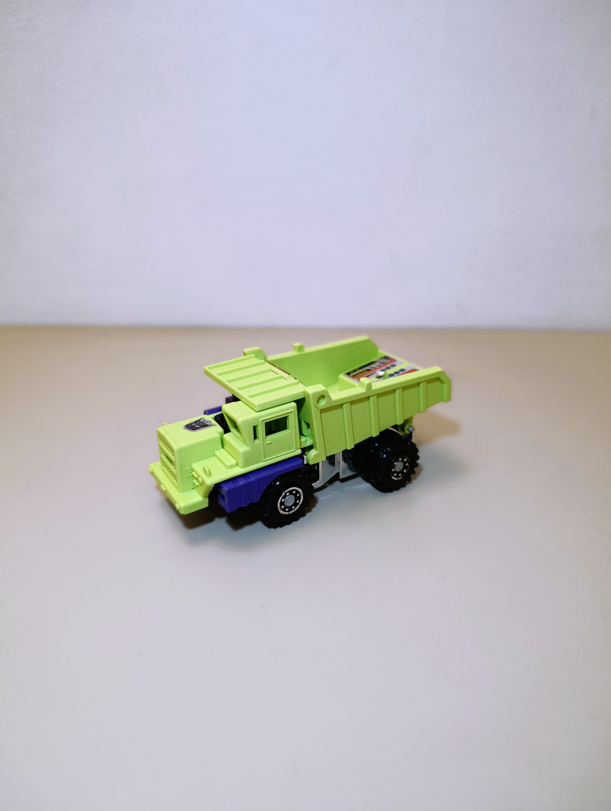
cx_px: 306
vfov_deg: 73.8
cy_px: 406
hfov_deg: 59.0
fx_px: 540
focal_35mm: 23
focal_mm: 6.11
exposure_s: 1/50
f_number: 1.65
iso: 1248
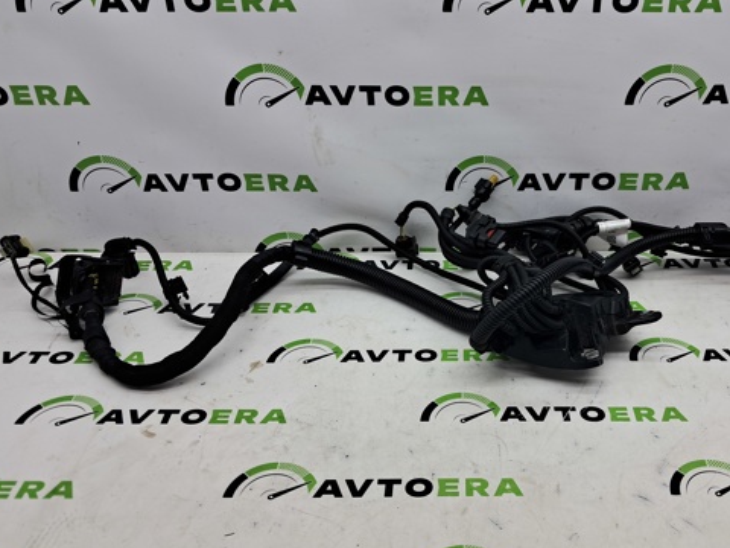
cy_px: 267
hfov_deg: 50.7
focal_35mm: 36
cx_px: 464
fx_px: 759
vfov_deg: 39.7
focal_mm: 4
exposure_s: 1/100
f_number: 1.8
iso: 50
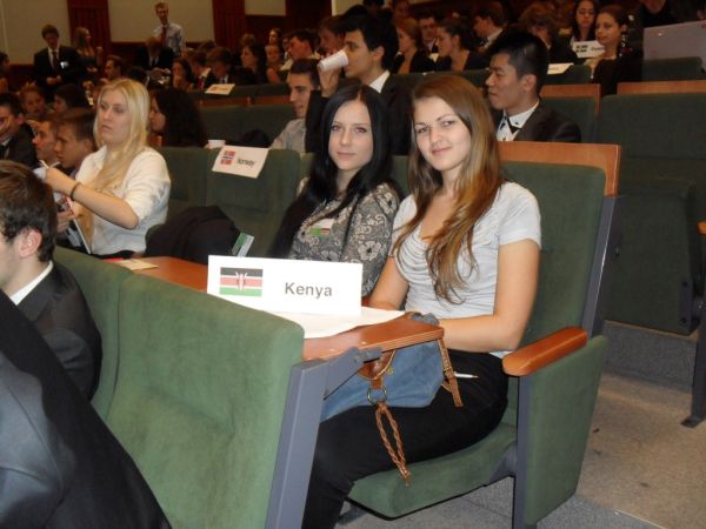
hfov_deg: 52.6
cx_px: 353
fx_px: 714
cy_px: 264
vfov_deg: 40.7
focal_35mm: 35
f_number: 3.2
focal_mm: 6.3
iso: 200
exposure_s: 1/45
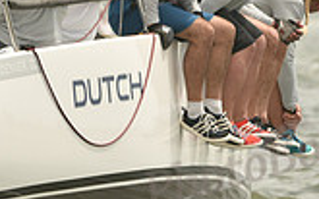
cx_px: 46
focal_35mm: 1217
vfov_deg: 1.1
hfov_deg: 1.7
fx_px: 10577
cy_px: 86
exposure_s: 1/1250
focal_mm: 340
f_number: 7.1
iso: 320
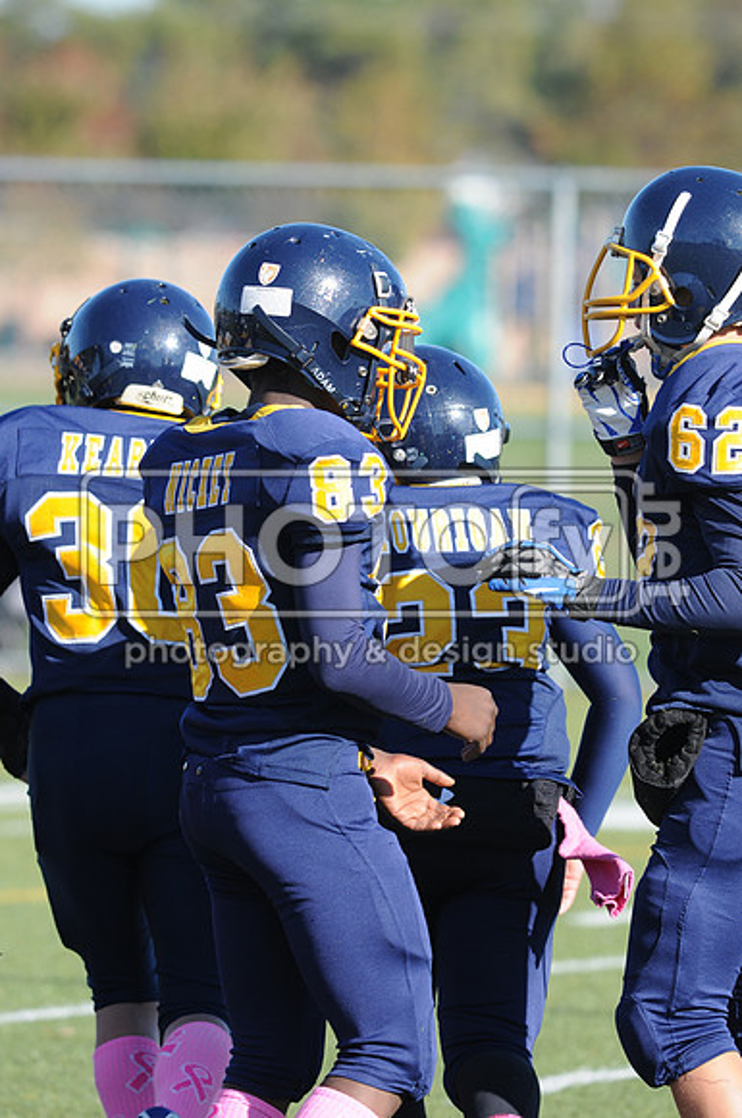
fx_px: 13953
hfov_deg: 3.0
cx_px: 371
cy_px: 559
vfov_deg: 4.6
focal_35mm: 450
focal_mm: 300
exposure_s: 1/500
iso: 200
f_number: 6.3
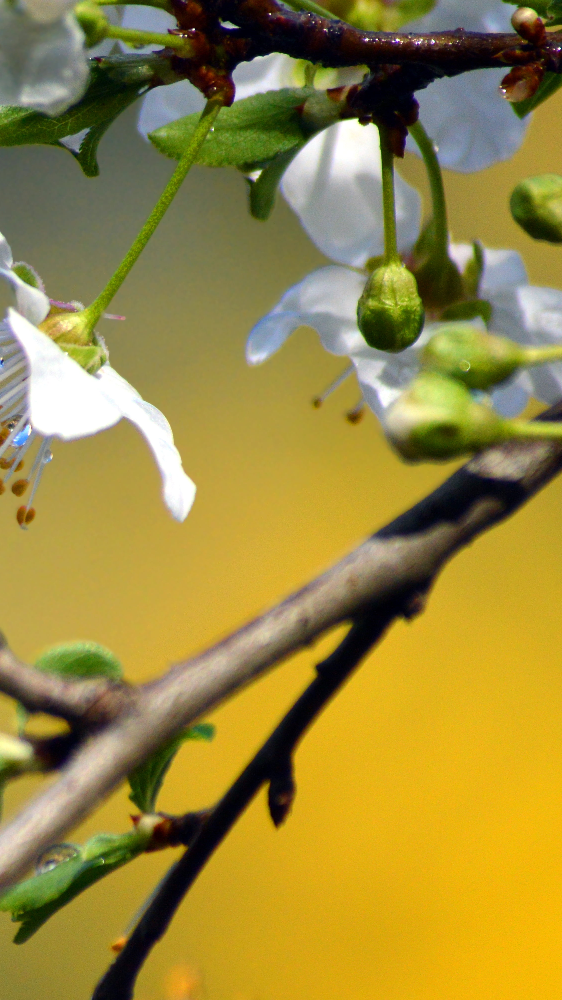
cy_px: 500
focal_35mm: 473
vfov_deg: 4.6
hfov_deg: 2.6
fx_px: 12534
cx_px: -73
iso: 400
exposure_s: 1/1600
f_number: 5.6
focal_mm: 200
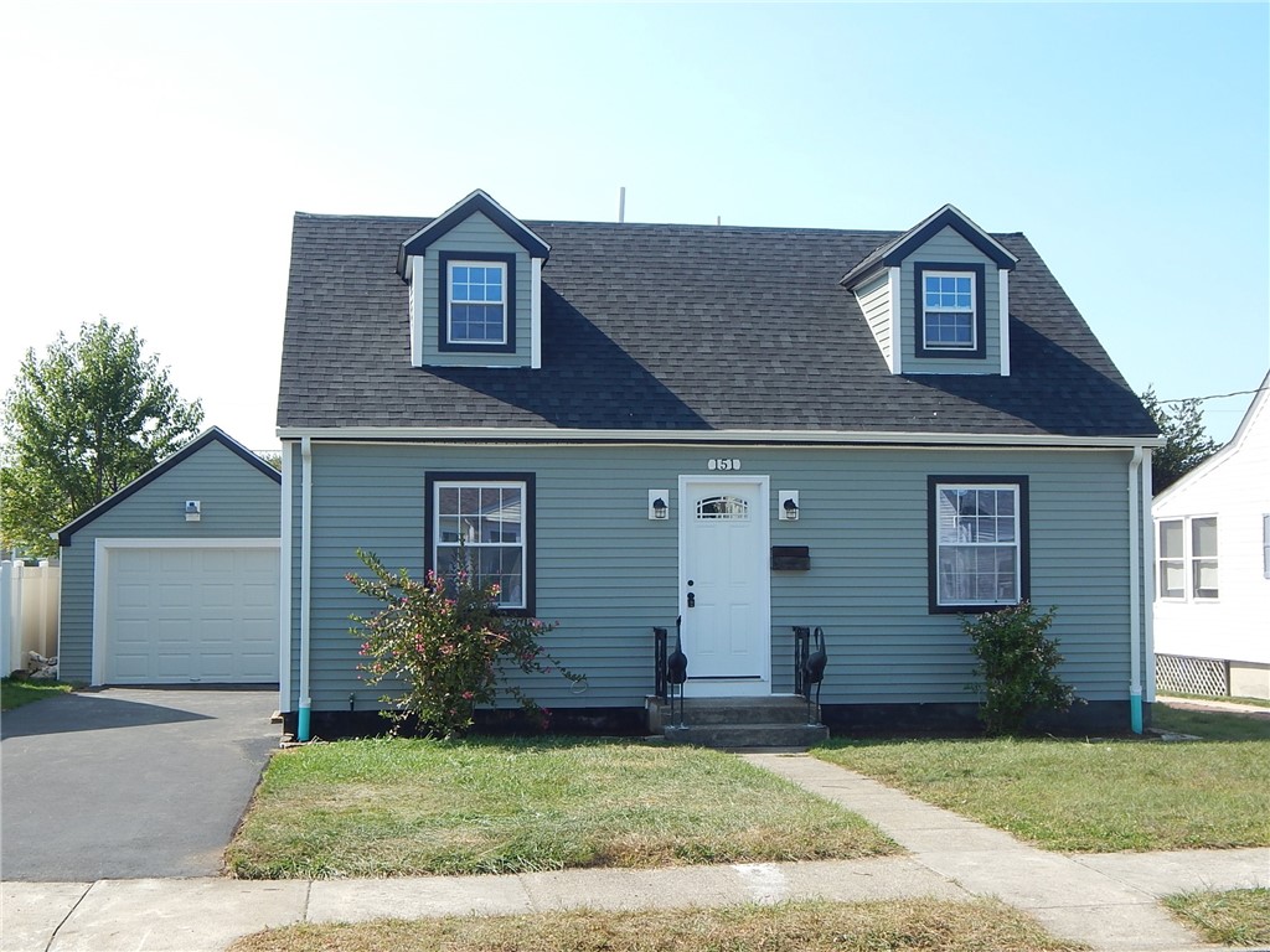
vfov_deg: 29.7
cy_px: 476
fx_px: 1798
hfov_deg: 38.9
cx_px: 635
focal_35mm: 49
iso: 125
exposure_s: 1/640
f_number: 3.7
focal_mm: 8.6
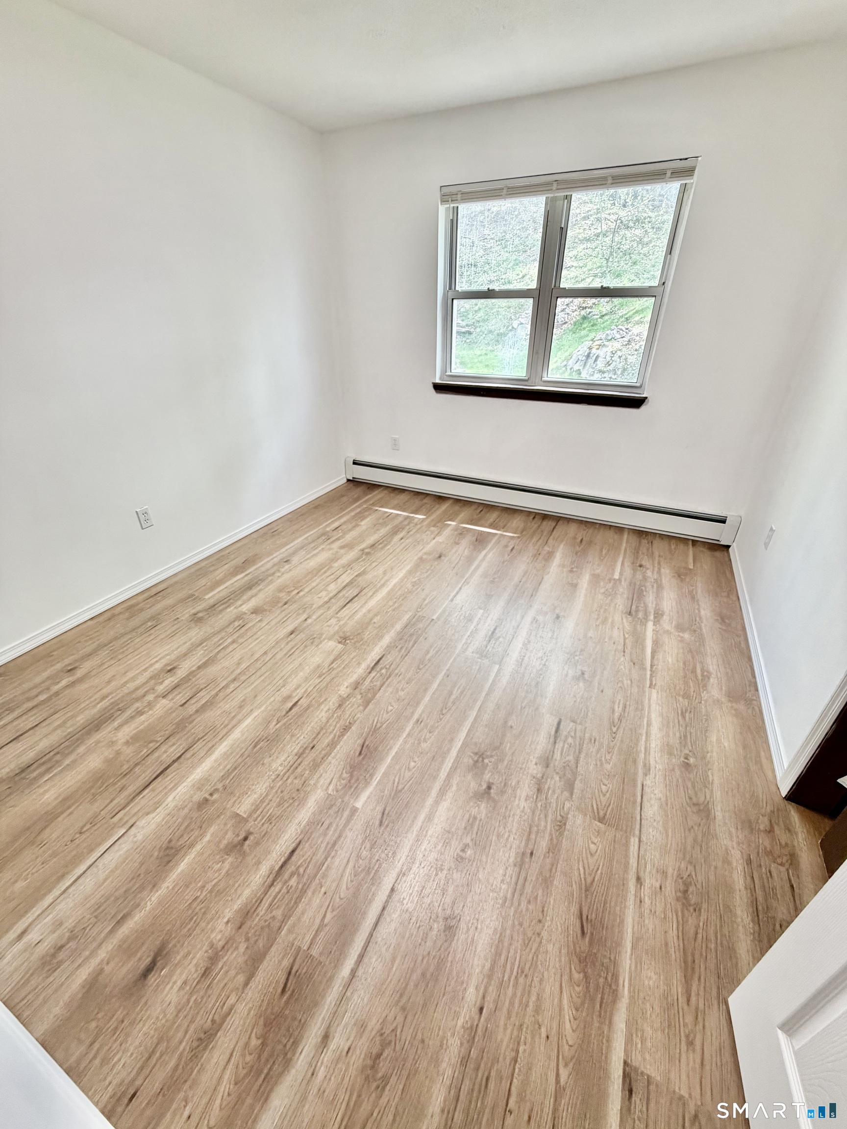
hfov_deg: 85.7
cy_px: 564
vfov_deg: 102.1
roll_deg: +0.1
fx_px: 457
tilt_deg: -29.1
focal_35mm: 14
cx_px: 424
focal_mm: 2.22
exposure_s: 1/107
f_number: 2.2
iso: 320
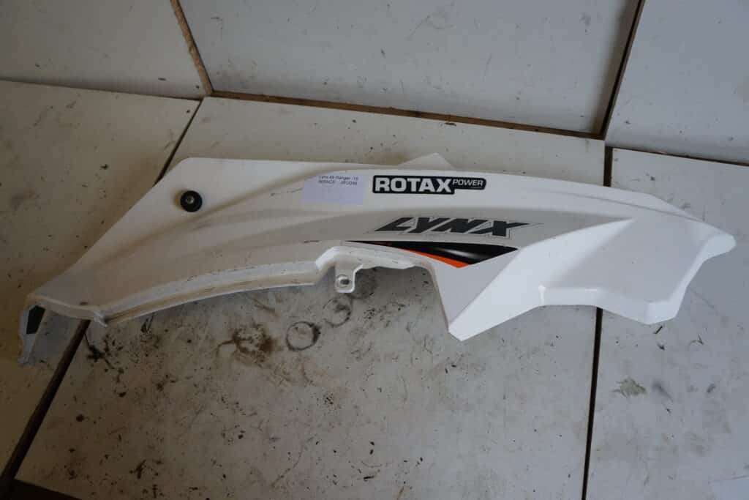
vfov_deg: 47.9
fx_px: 562
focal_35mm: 27
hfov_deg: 67.4
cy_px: 250
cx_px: 374
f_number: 5.6
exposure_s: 1/30
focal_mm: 18
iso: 200
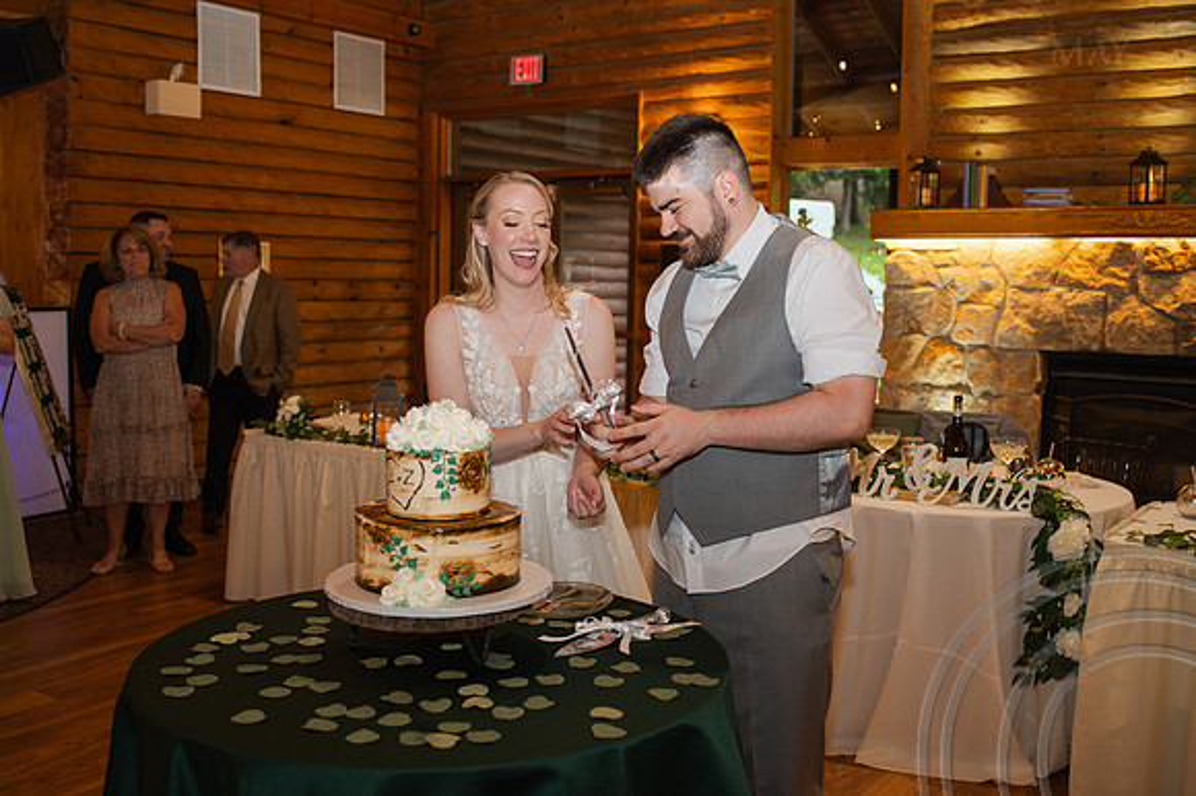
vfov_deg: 36.0
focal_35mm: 37
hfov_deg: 52.1
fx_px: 1225
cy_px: 377
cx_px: 598
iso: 800
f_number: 3.2
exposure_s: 1/200
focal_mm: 35
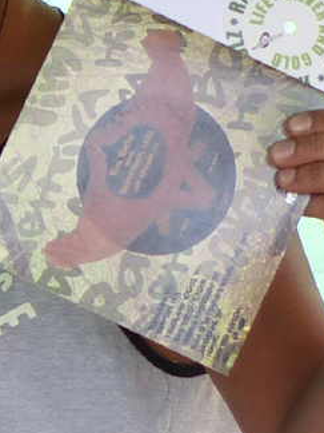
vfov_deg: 17.7
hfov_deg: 13.1
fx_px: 1385
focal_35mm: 111
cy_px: 266
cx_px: -13
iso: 100
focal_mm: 6.4
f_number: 2.8
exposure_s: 1/100
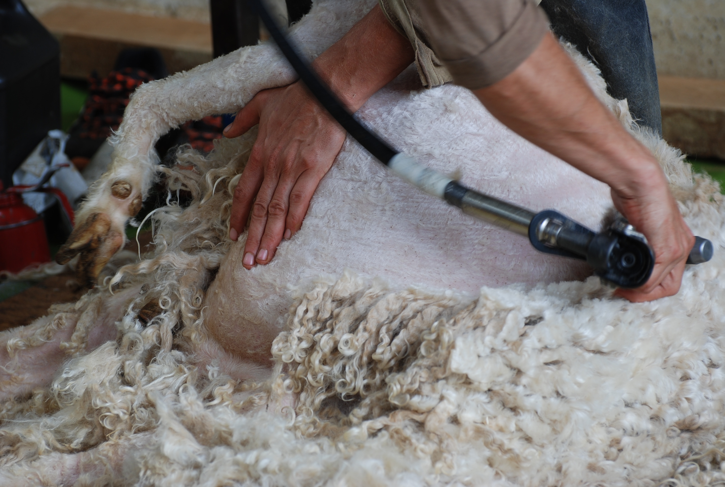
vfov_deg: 6.8
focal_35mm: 202
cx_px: 362
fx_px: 4086
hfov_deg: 10.1
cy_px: 244
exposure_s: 1/20
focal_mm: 135
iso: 100
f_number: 5
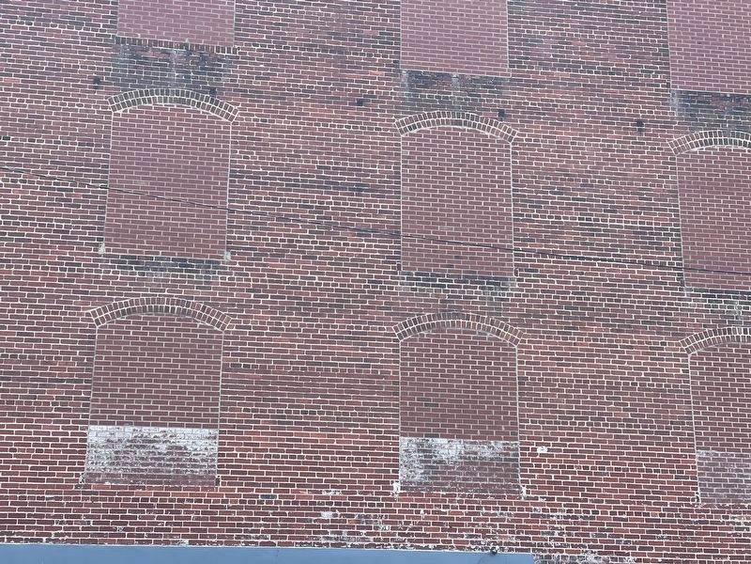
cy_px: 282
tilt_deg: +19.2
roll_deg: -0.7
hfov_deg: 30.3
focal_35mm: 64
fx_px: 1388
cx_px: 376
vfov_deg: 22.9
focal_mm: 7.5
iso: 20
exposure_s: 1/398
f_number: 2.2
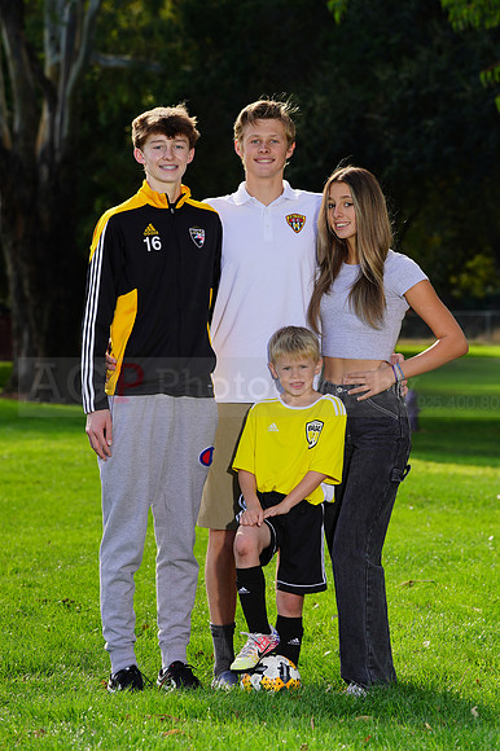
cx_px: 250
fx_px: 3504
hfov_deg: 8.2
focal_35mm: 168
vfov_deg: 12.2
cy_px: 376
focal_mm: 168
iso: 125
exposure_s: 1/200
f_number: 8
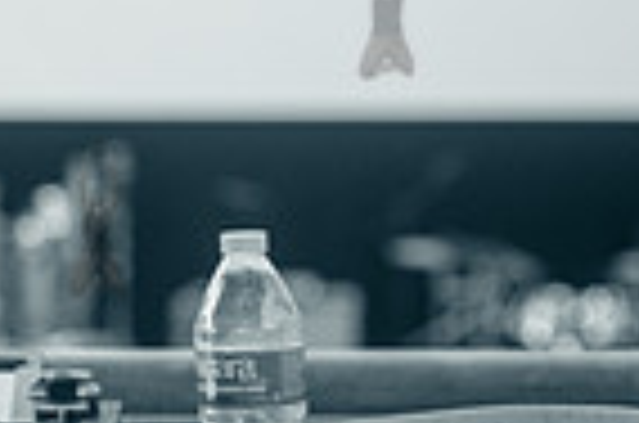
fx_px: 6712
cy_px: -2
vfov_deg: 3.6
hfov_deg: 5.4
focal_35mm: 379
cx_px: -486
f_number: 5
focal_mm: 92
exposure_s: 1/800
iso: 200
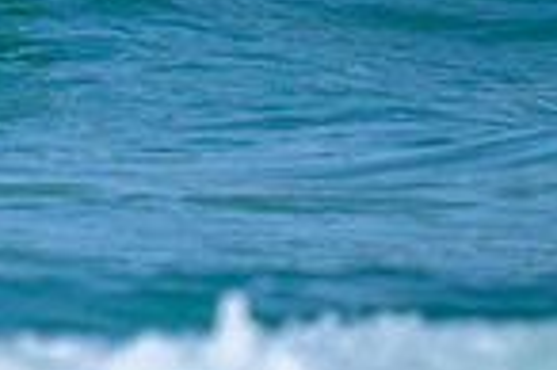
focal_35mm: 4378
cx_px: -518
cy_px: -180
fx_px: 67661
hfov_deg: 0.5
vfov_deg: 0.3
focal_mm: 800
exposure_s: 1/2000
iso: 180
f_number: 6.3
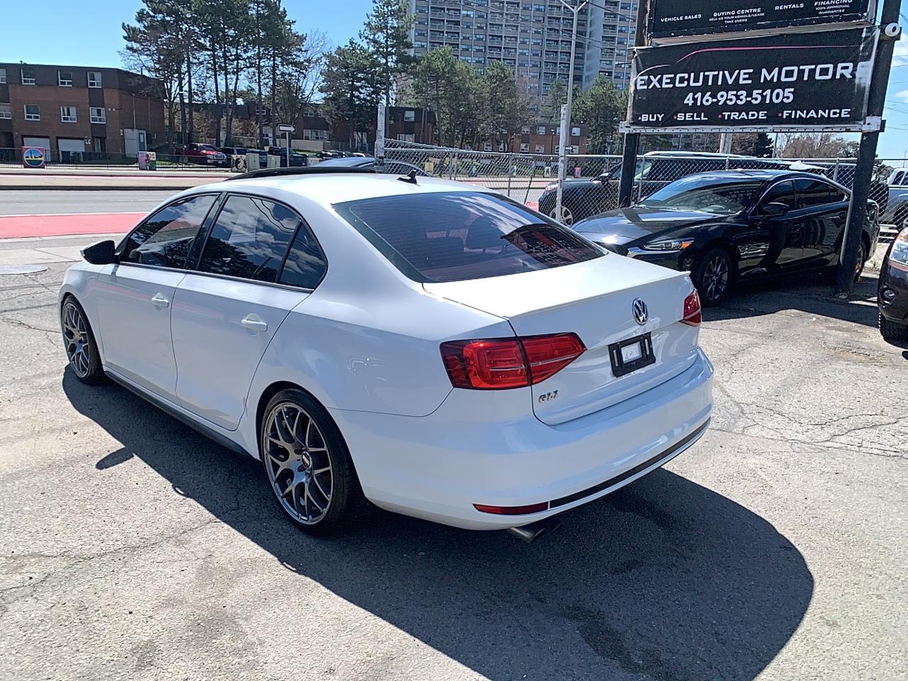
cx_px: 454
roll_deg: -1.6
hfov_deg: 67.3
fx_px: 682
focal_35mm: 26
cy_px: 340
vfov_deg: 53.1
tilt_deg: -11.8
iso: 25
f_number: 1.8
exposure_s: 1/2364
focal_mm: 4.25
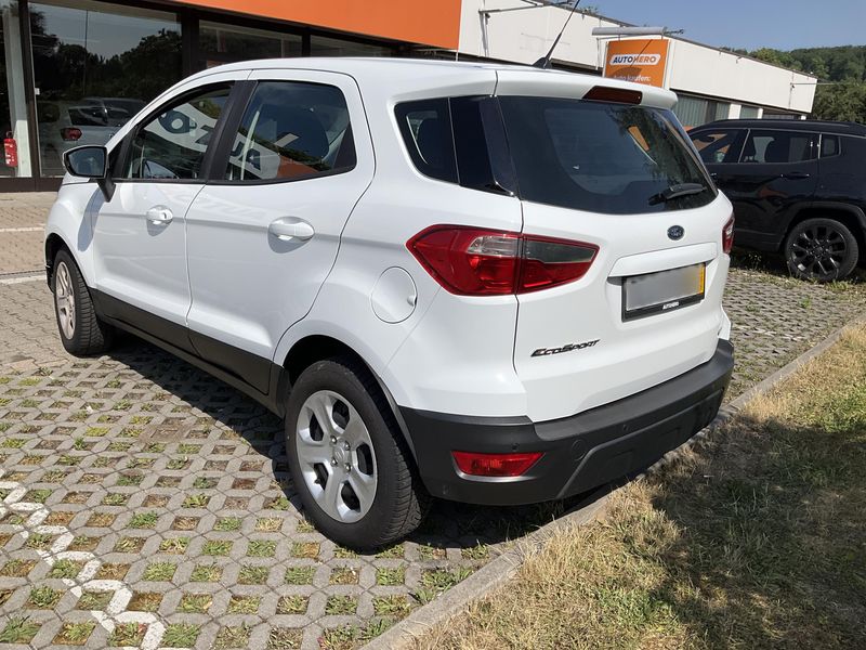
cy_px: 325
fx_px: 726
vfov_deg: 48.2
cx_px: 433
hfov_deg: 61.7
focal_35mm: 29
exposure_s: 1/4065
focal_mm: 3
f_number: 1.8
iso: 25
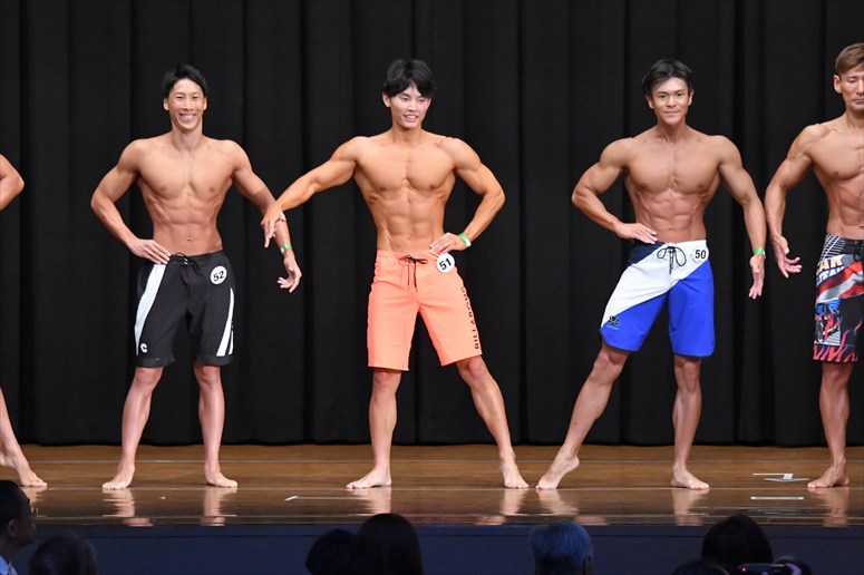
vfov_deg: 6.8
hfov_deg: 10.2
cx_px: 432
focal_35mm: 202
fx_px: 4846
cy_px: 288
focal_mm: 135
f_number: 5.6
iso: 8000
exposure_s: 1/400
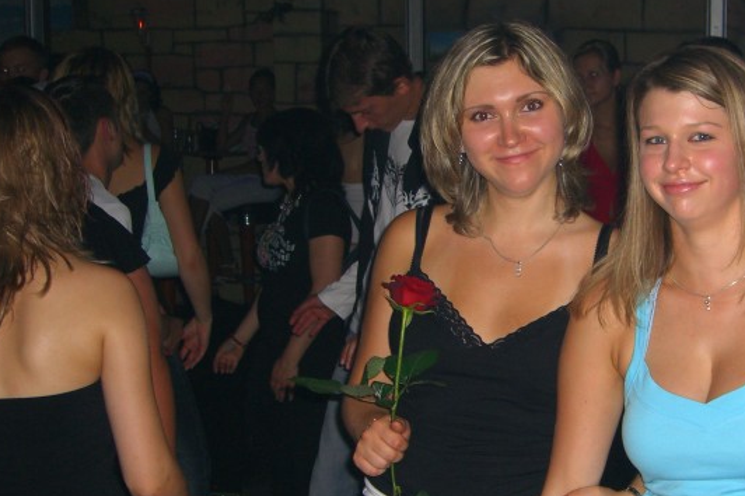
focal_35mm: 72
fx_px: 1489
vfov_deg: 18.9
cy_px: 318
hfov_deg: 27.8
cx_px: 542
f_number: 3.1
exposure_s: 1/60
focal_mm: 9.5
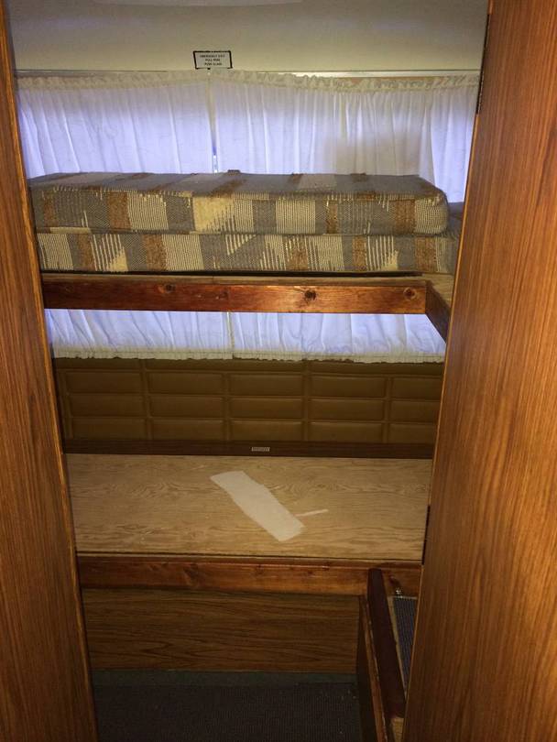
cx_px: 278
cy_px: 371
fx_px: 643
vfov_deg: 59.9
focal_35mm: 30
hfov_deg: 46.8
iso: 125
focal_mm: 4.12
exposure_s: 1/16
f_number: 2.2
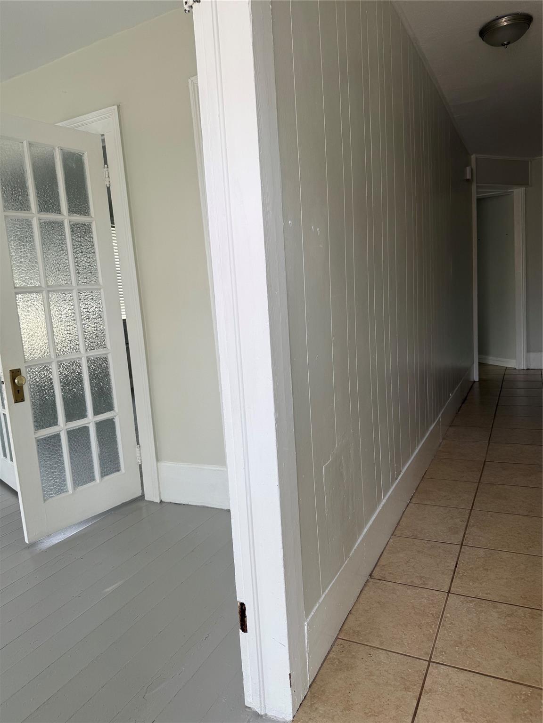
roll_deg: +3.7
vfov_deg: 71.6
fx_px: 502
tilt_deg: -6.2
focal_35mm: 24
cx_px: 272
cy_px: 362
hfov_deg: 56.8
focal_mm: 6.76
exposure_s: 1/121
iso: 64
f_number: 1.78
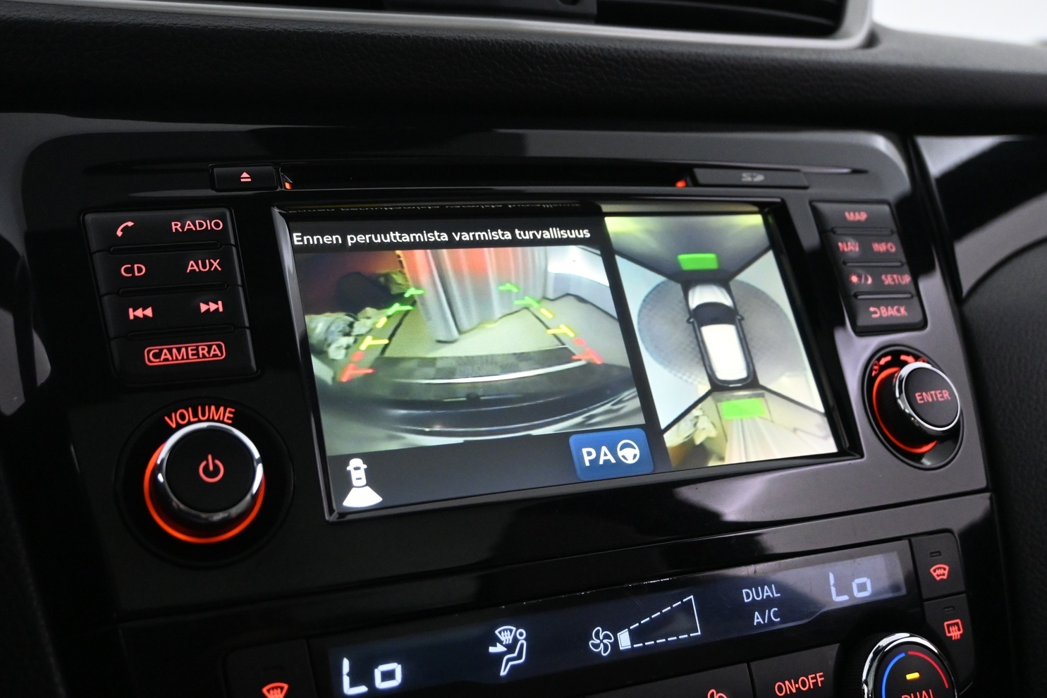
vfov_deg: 36.9
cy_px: 362
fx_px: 1047
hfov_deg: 53.1
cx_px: 482
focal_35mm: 36
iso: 3200
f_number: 4
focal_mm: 22
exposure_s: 1/50
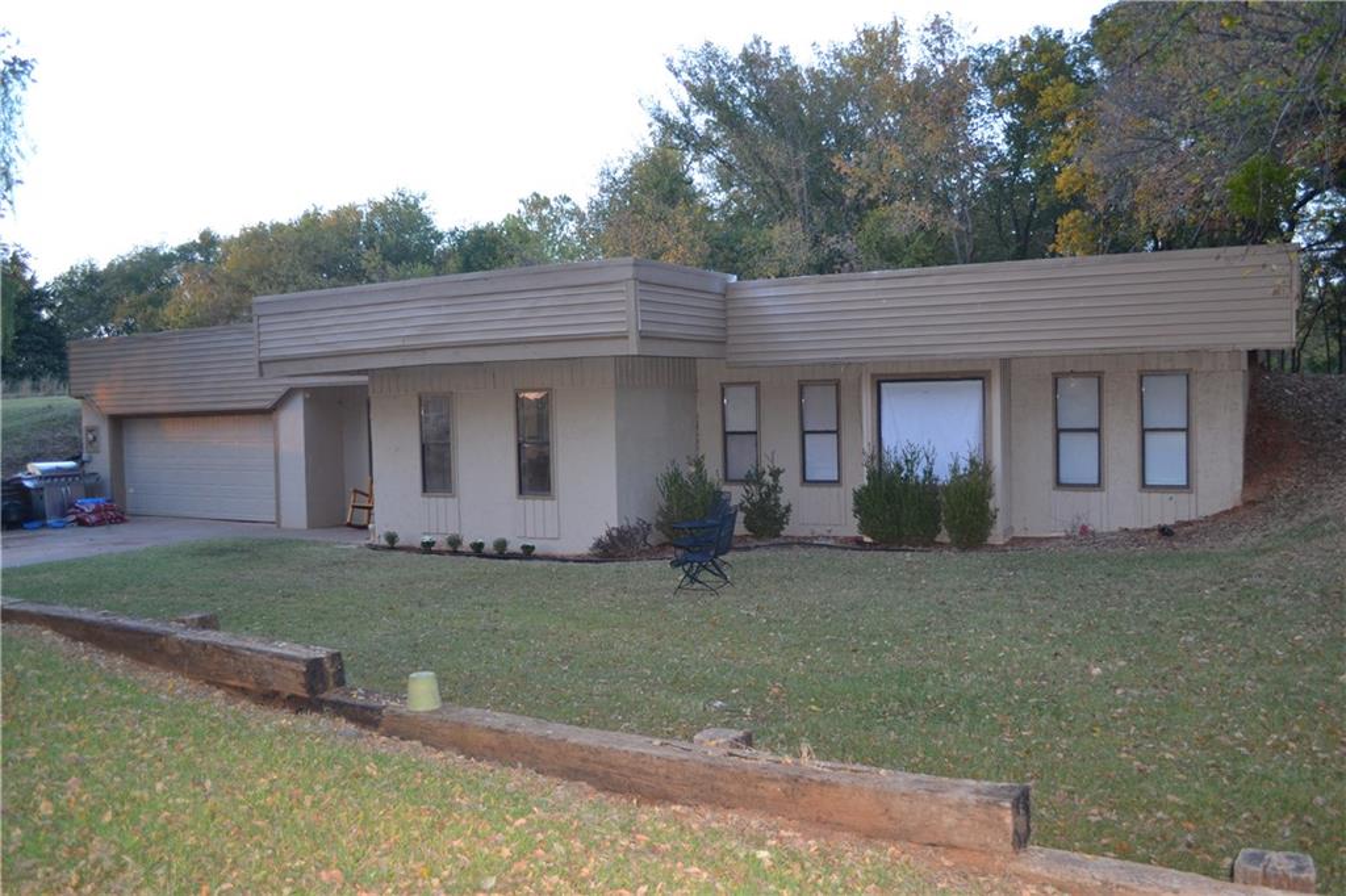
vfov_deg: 43.6
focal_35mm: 30
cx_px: 673
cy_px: 448
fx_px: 1121
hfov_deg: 61.9
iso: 450
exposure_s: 1/60
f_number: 3.8
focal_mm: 20
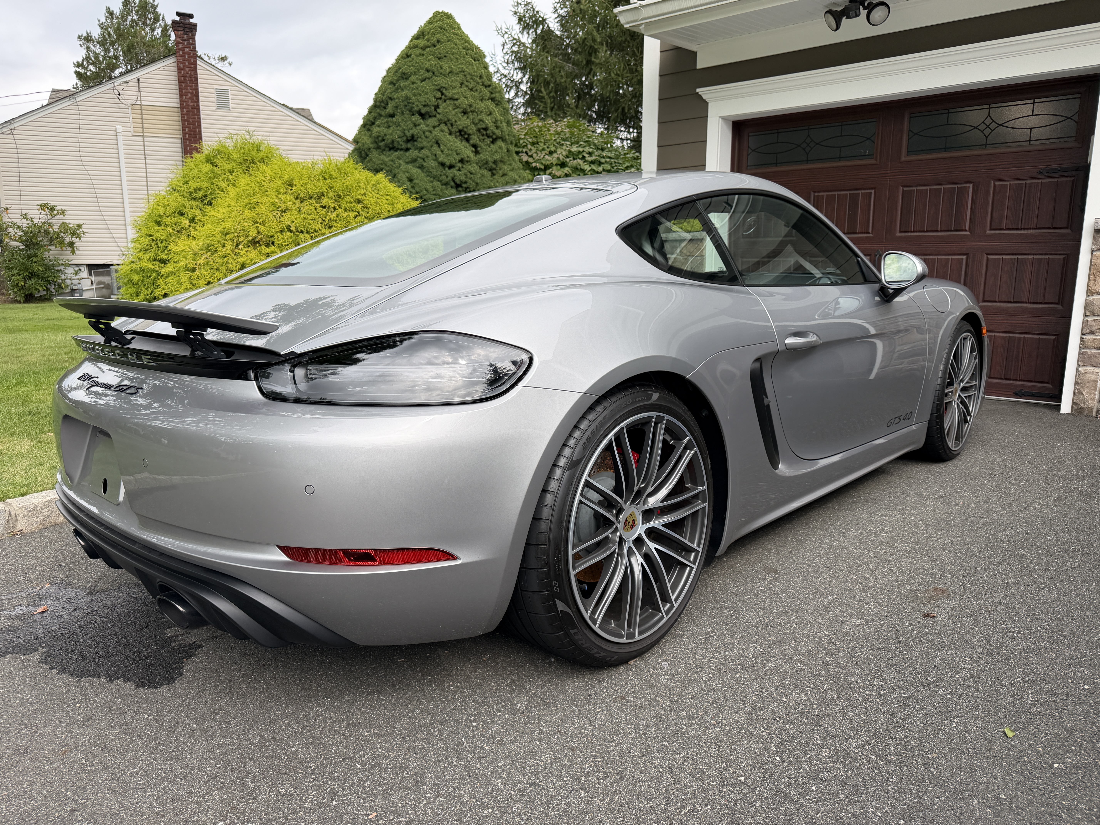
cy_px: 412
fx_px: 763
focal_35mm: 24
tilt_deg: -11.1
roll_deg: -0.3
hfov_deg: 71.6
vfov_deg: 56.8
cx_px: 550
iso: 100
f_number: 1.78
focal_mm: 6.76
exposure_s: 1/1337
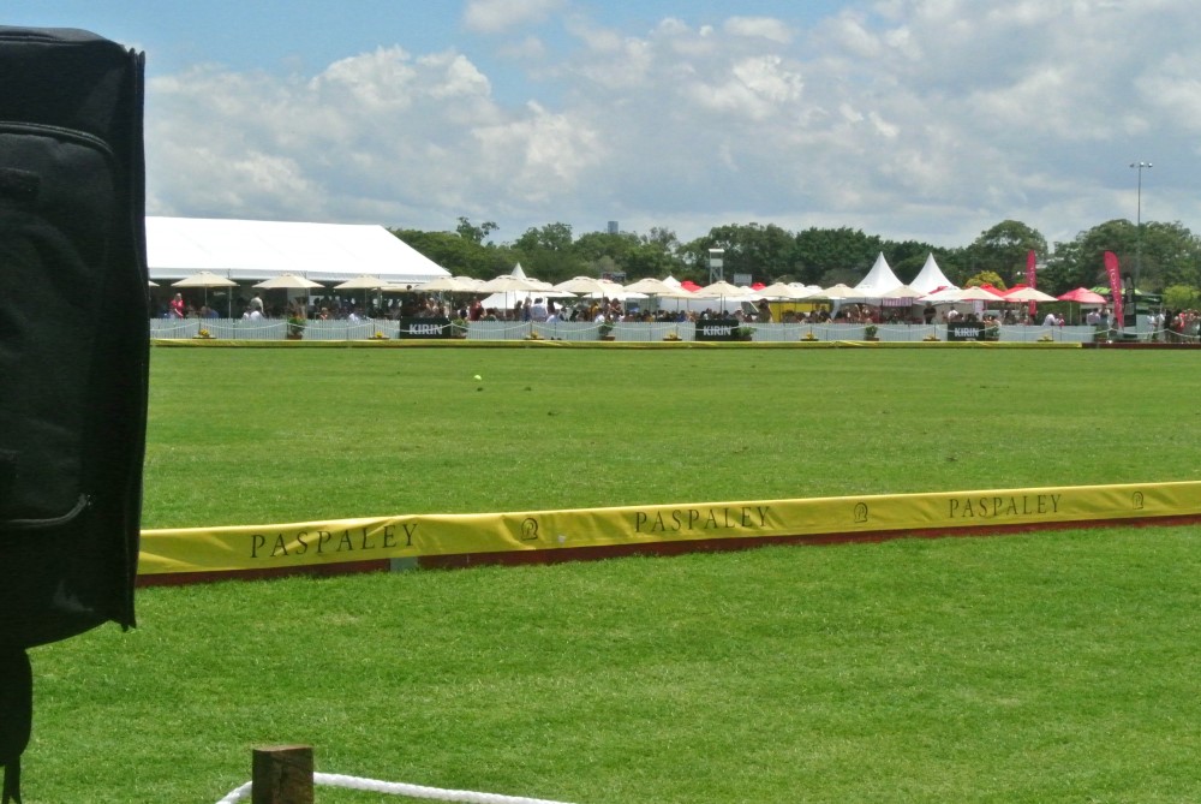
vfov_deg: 16.9
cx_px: 600
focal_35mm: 81
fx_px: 2705
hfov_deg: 25.0
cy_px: 402
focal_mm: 30
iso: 3200
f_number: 14
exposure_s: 1/3200
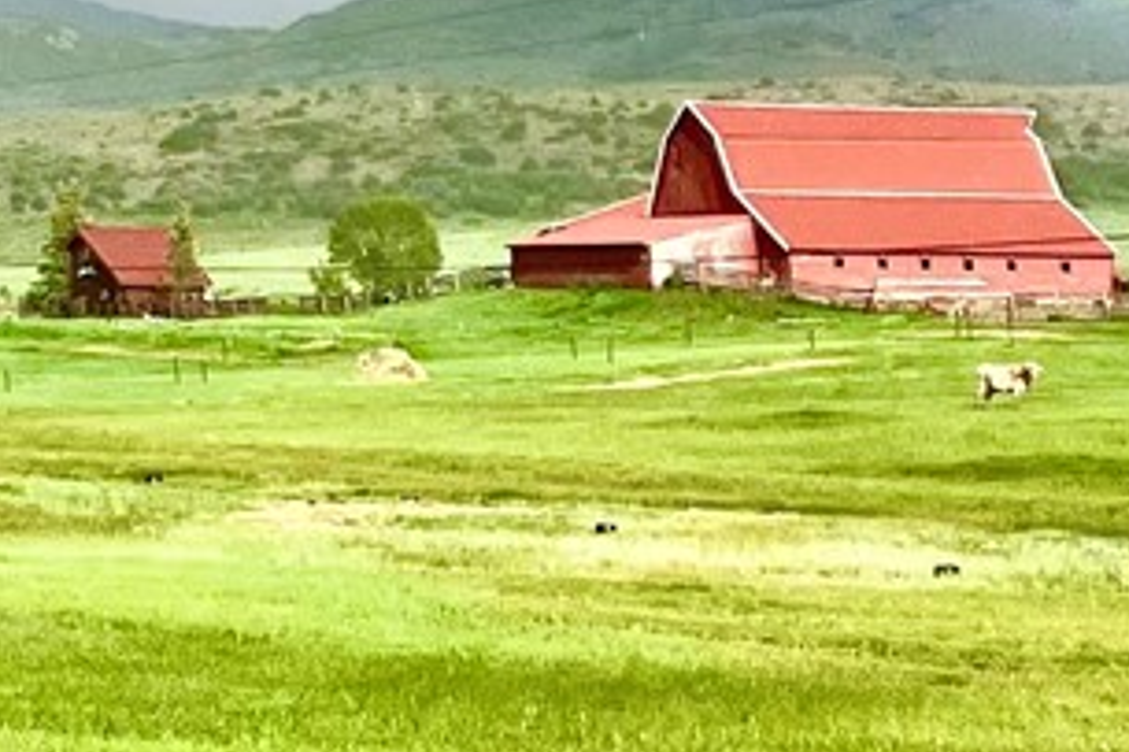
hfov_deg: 12.1
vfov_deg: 8.5
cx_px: -1022
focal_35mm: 153
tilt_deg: +14.3
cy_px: -759
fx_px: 4795
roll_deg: -1.8
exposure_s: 1/2208
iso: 32
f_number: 1.8
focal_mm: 3.99
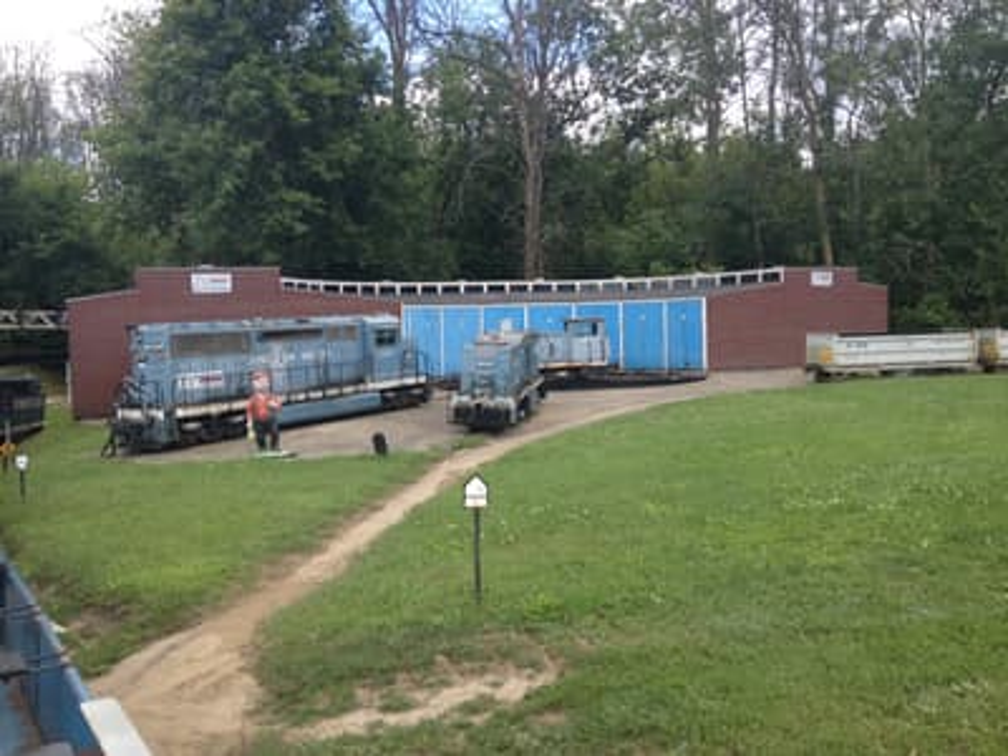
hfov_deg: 52.6
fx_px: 1019
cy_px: 378
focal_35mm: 35
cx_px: 504
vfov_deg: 40.7
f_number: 2.4
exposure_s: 1/506
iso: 50
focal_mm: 4.28
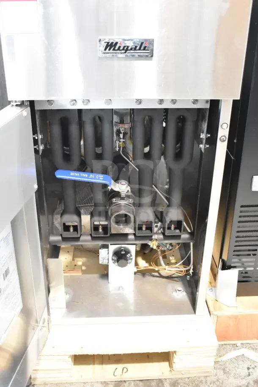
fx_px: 387
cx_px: 129
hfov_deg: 36.9
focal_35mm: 36
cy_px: 194
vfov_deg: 53.1
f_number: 4
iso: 6400
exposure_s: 1/50
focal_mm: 24
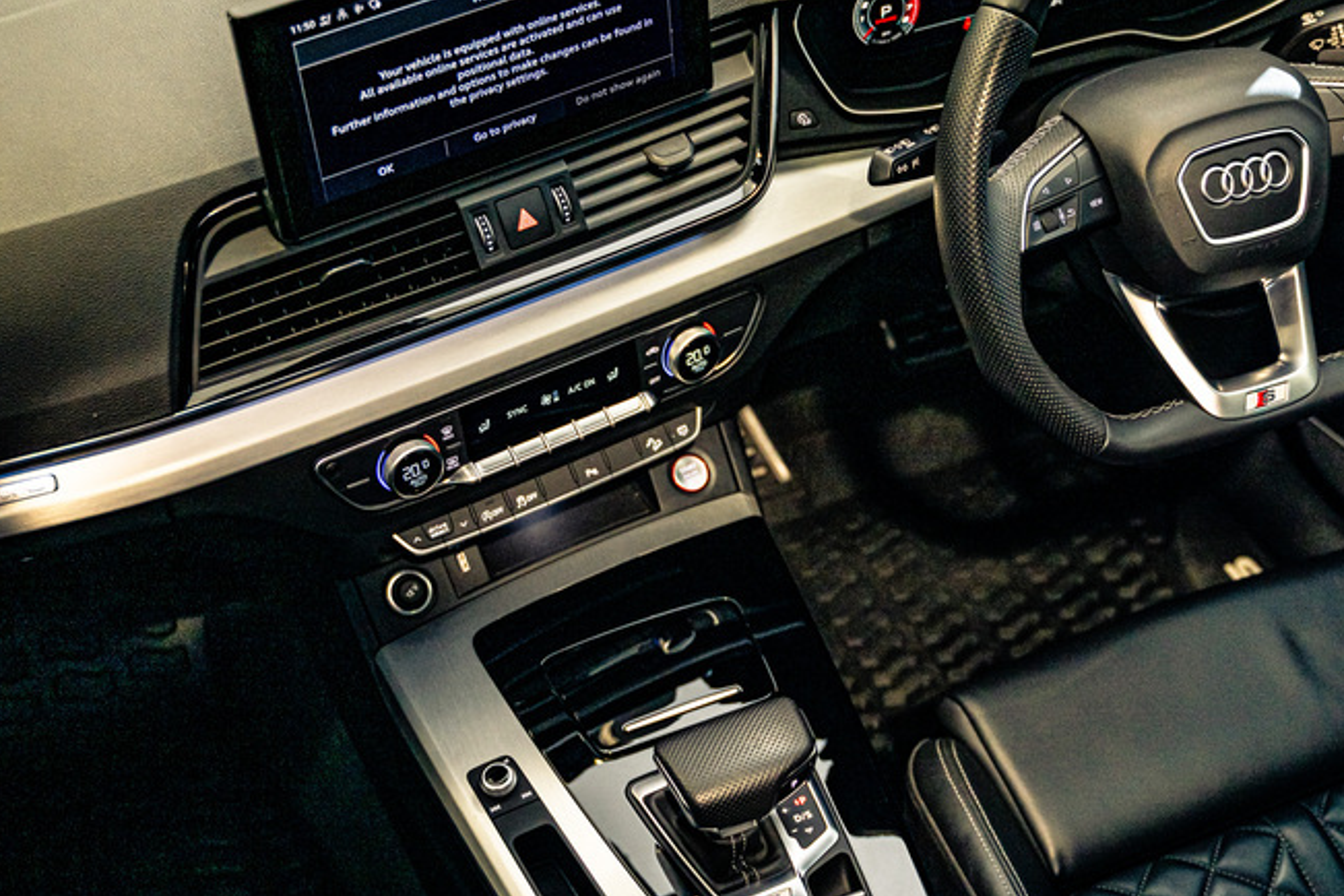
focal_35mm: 55
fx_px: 2053
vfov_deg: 24.6
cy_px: 516
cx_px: 794
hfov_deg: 36.1
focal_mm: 35
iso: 400
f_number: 2.8
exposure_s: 1/125
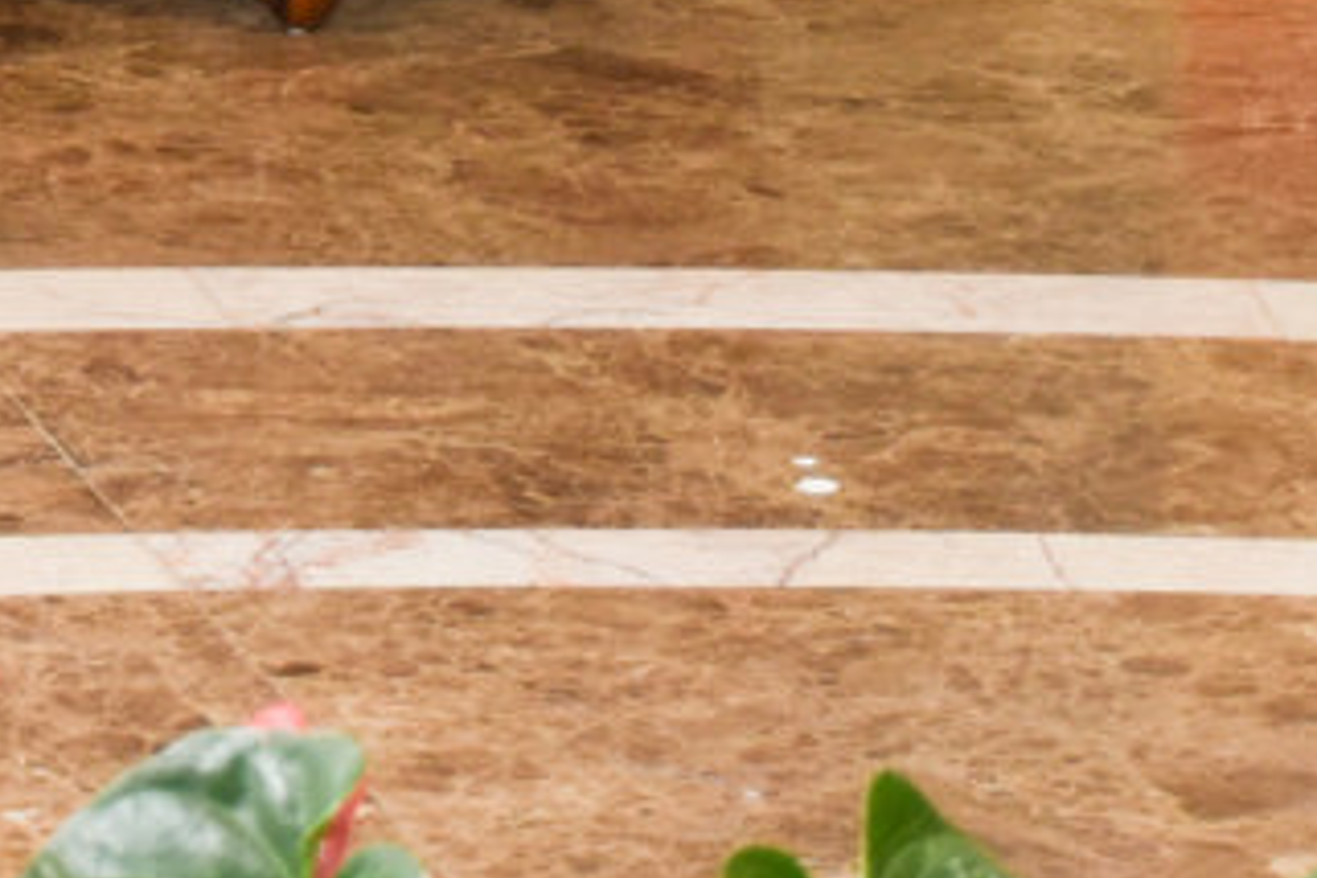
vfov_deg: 5.4
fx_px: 9035
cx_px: -886
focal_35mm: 247
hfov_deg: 8.1
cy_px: -997
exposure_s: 1/40
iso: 400
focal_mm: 30
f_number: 4
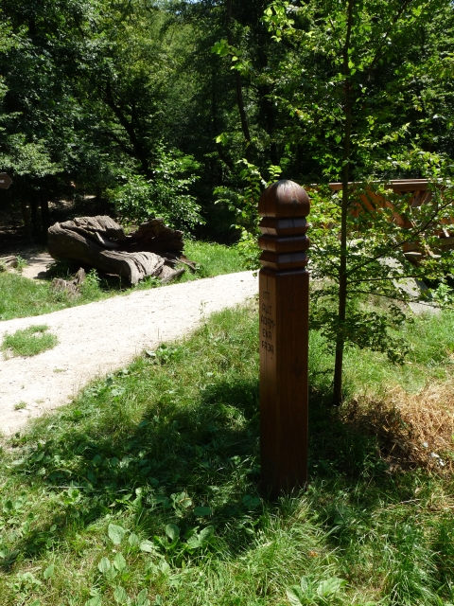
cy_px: 303
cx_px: 227
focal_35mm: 29
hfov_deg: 48.2
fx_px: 507
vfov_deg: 61.7
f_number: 5
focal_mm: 5.2
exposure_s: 1/200
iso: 100
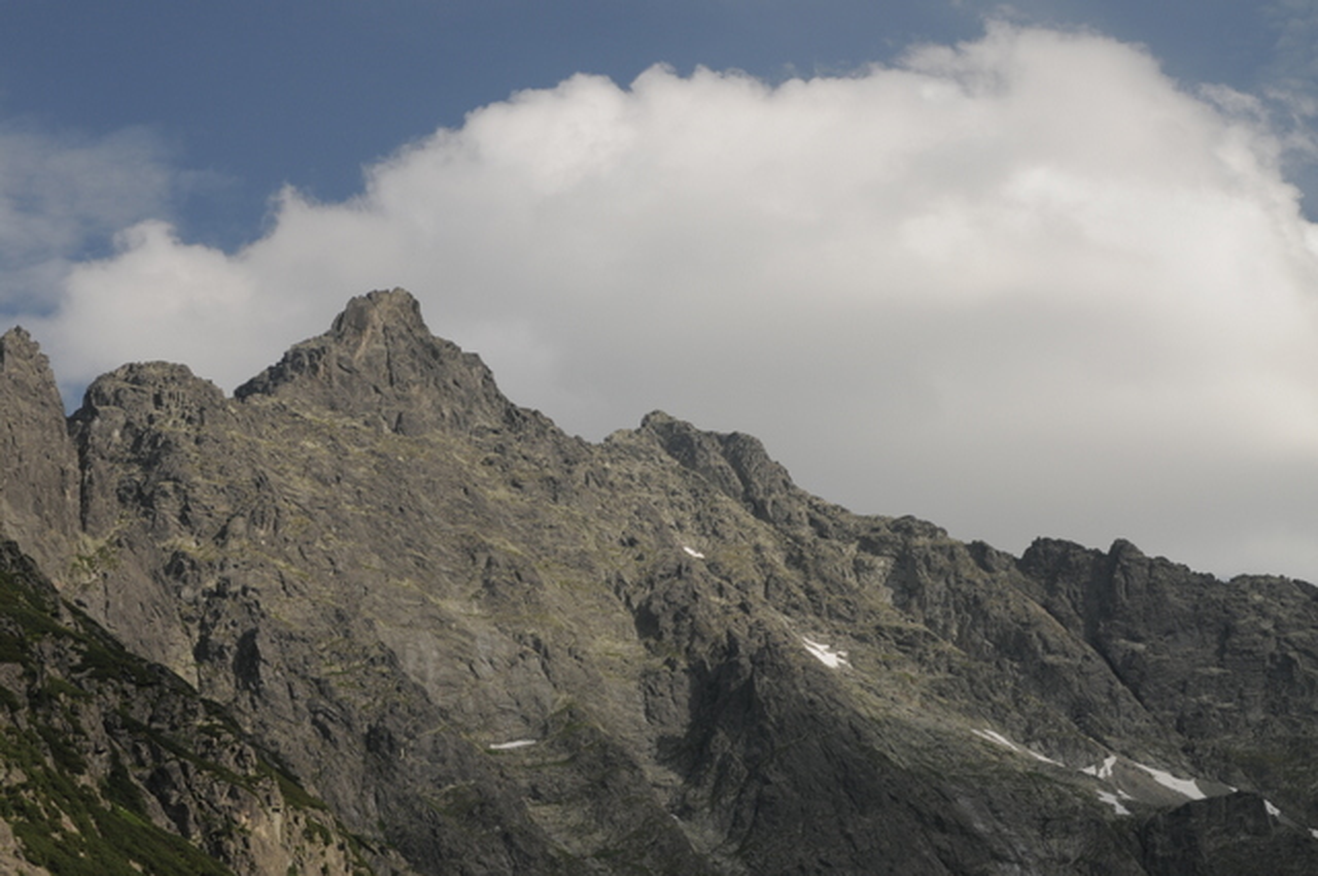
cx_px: 659
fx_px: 3839
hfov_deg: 19.5
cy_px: 438
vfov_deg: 13.0
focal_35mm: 105
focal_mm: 70
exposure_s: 1/100
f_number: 10
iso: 200
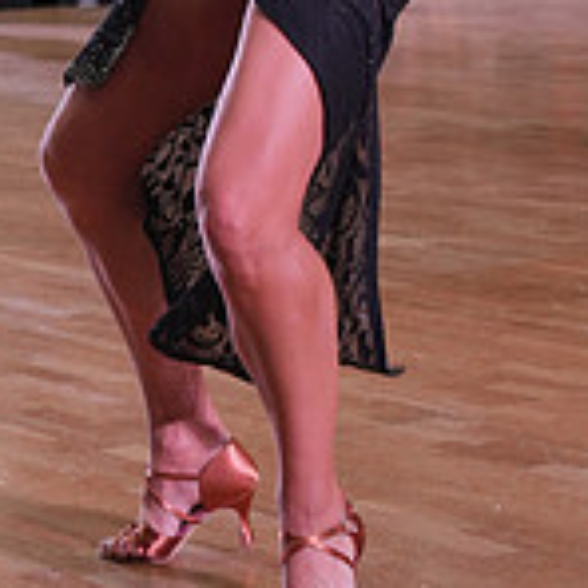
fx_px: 2748
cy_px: -155
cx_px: 14
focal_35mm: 143
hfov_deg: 12.1
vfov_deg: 11.9
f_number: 4
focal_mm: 43
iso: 1600
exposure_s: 1/500
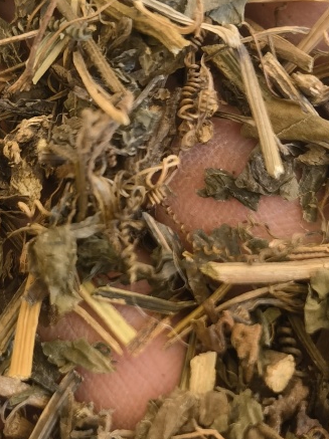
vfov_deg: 29.3
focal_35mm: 66
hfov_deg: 22.2
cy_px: 267
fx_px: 838
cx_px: 133
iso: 125
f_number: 1.8
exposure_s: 1/99.3
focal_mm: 5.54
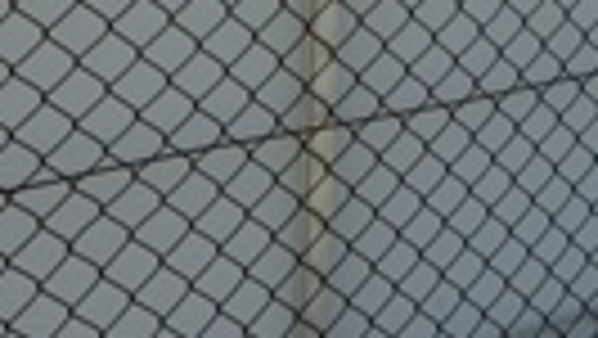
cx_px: 715
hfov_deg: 20.9
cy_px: -286
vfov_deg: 11.7
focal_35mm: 95
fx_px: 1507
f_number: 2.8
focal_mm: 18
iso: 200
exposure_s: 1/850
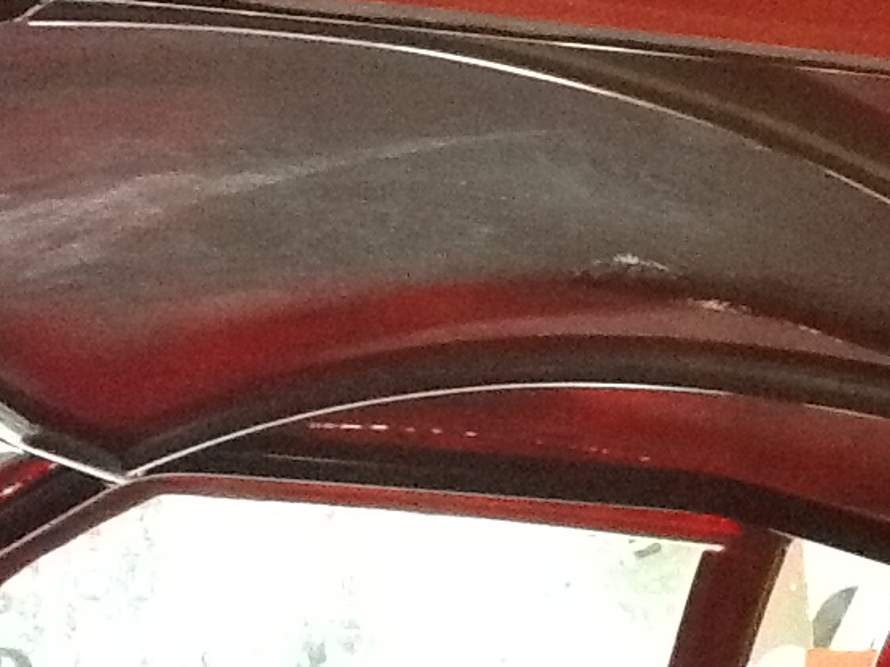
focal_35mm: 55
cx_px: 658
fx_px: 1414
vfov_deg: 26.5
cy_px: 352
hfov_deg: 34.3
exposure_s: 1/15
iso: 800
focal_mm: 2.03
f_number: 2.4
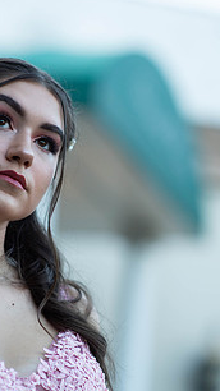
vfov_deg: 16.4
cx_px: 53
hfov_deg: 9.2
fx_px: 1359
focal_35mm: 131
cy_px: 239
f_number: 2
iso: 250
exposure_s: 1/640
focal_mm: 85
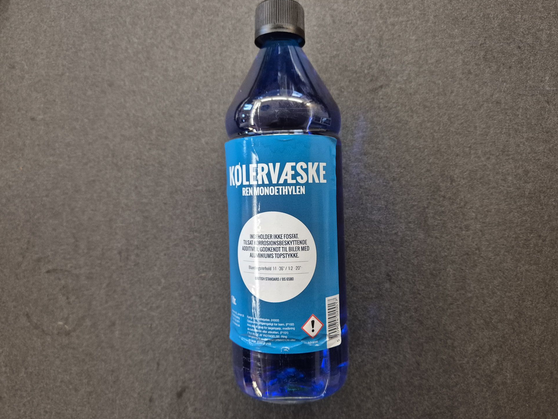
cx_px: 290
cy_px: 201
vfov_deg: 56.8
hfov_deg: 71.6
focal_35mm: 24
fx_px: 387
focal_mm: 5.4
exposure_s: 1/100
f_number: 1.8
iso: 1000
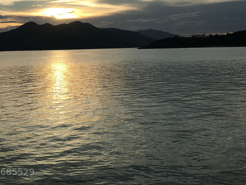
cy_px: 22
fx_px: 384
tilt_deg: +4.4
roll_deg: +1.9
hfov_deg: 35.5
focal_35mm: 54
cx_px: 113
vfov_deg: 26.2
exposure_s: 1/2198
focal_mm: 4.15
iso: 25
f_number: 2.2
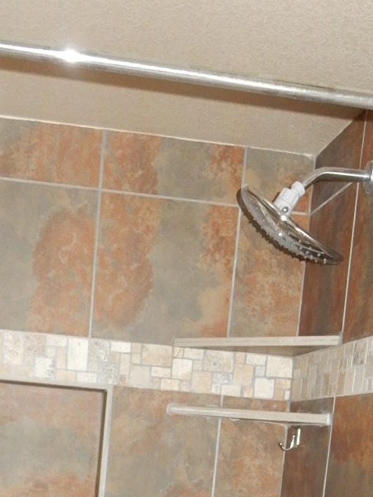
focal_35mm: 61
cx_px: 130
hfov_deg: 23.9
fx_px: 876
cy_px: 602
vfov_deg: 27.7
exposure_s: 1/30
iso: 400
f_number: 3.7
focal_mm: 4.5
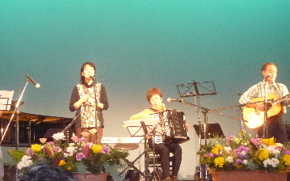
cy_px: 89
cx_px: 91
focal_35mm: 65
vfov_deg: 20.0
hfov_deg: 31.2
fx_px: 513
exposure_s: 1/60
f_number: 3.3
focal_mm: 7.9
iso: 1000
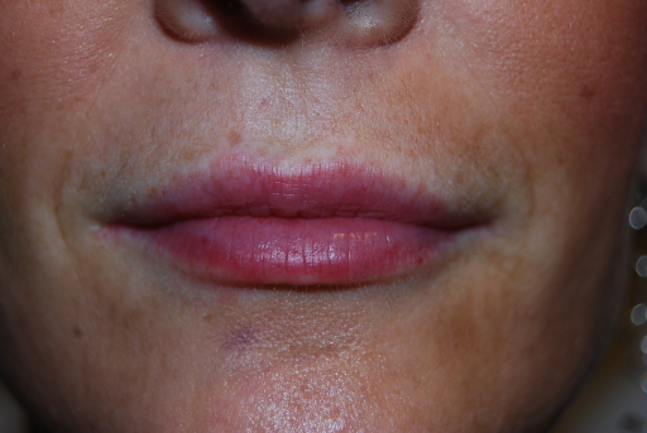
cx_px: 324
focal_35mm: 82
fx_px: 1485
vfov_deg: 16.6
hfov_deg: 24.6
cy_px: 216
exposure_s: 1/60
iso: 200
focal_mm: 55
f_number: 5.6
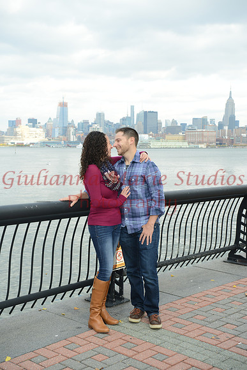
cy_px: 185
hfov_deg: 27.0
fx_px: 514
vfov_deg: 39.6
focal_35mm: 50
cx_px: 124
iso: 400
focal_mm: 50
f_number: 8
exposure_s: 1/250
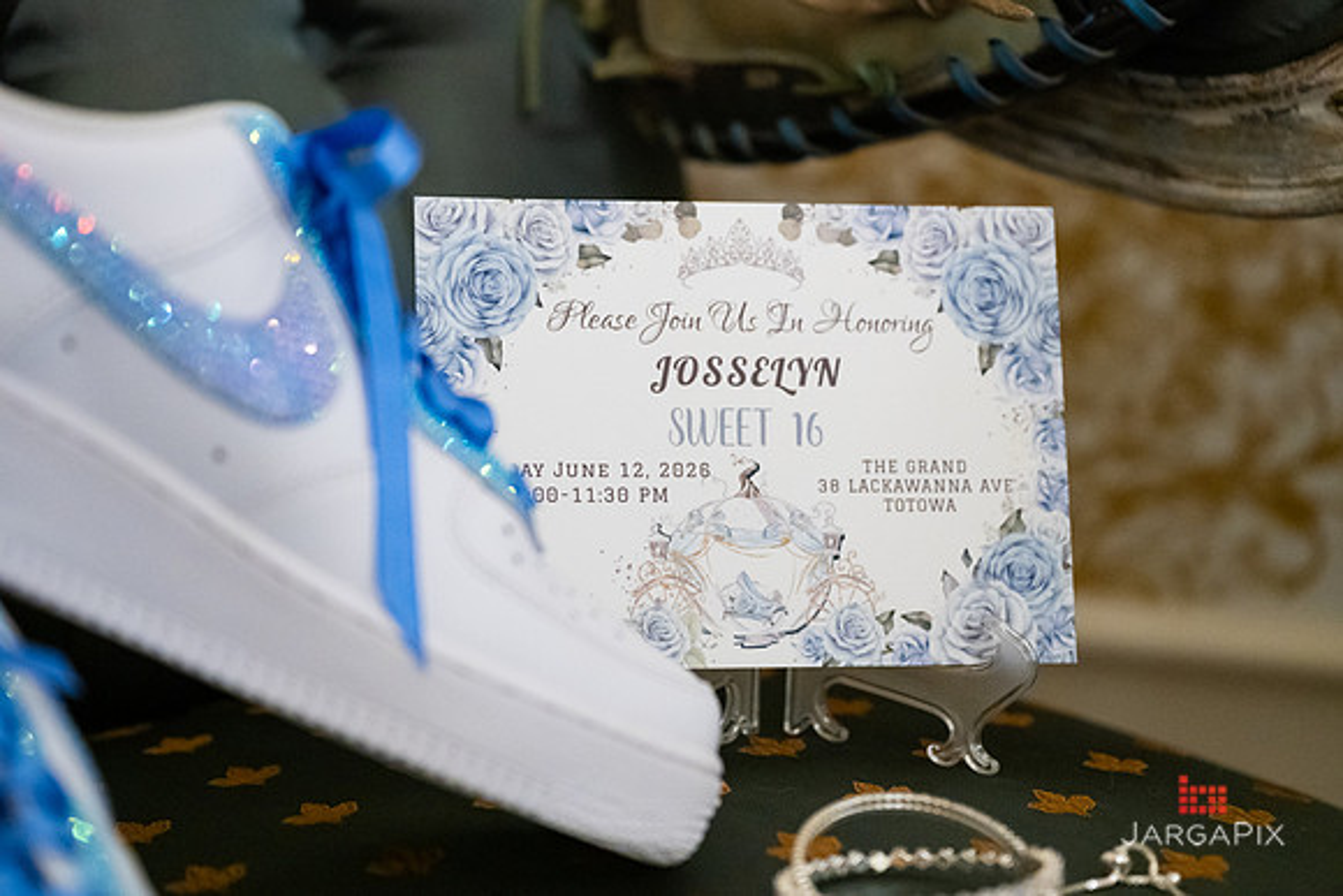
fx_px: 2665
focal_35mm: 71
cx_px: 682
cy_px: 442
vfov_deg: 19.1
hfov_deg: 28.3
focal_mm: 70
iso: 3200
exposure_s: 1/400
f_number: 3.2
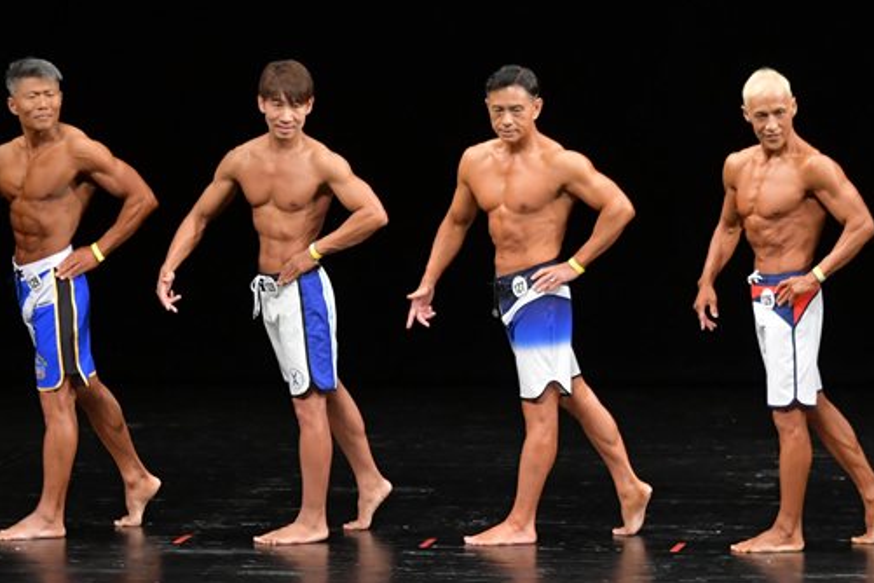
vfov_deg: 5.1
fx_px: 6530
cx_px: 311
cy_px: 290
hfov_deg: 7.7
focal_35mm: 269
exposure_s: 1/400
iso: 3200
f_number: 5.6
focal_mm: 116
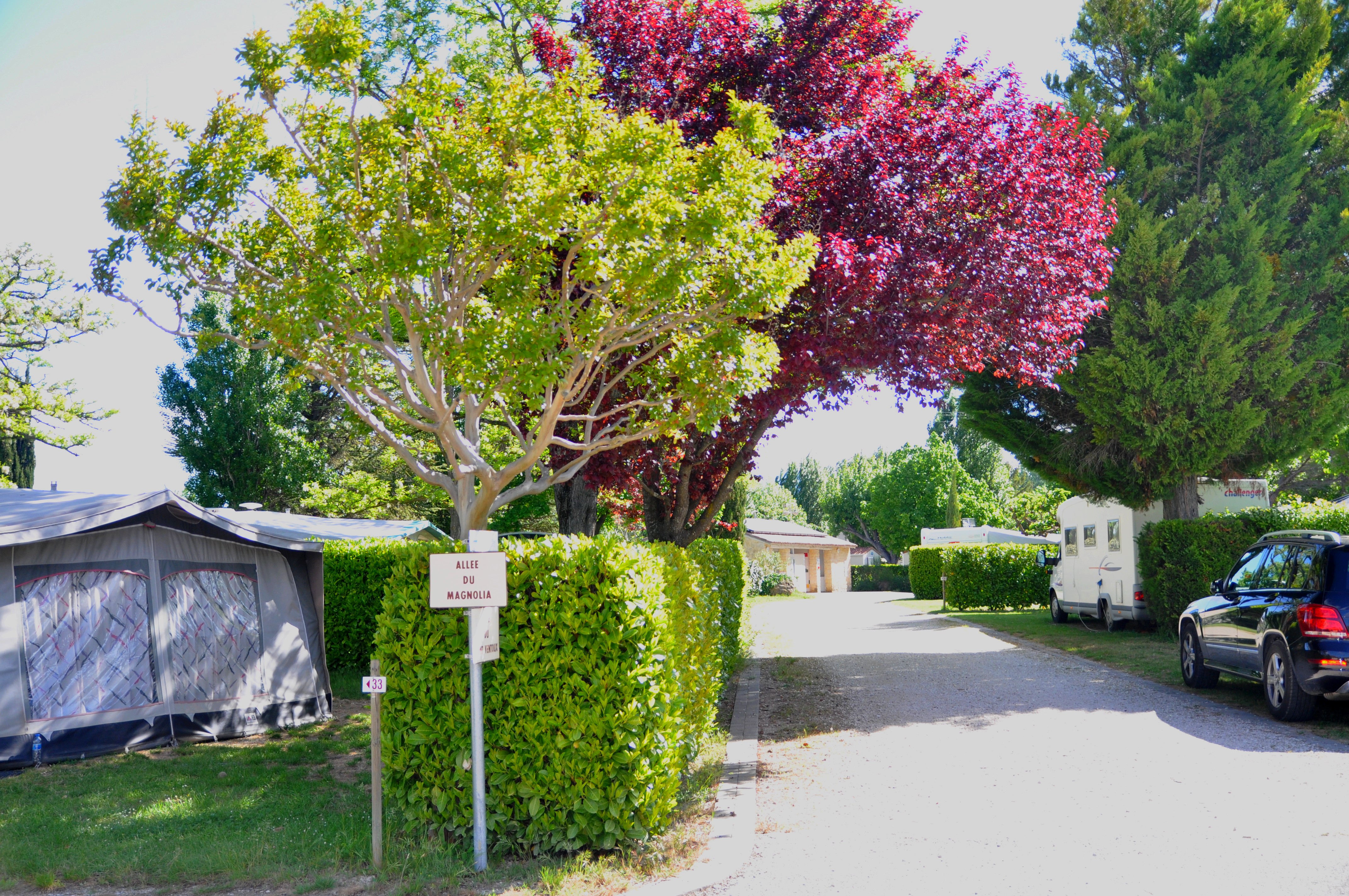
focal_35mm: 39
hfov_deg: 49.6
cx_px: 674
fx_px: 1460
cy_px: 448
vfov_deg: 34.1
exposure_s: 1/200
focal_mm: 26
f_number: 4
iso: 400
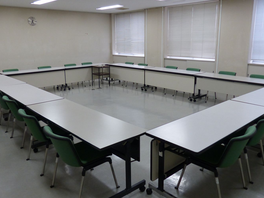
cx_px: 129
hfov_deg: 60.0
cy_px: 95
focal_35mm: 30
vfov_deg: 46.8
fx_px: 229
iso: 250
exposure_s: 1/60
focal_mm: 4.5
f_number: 2.8
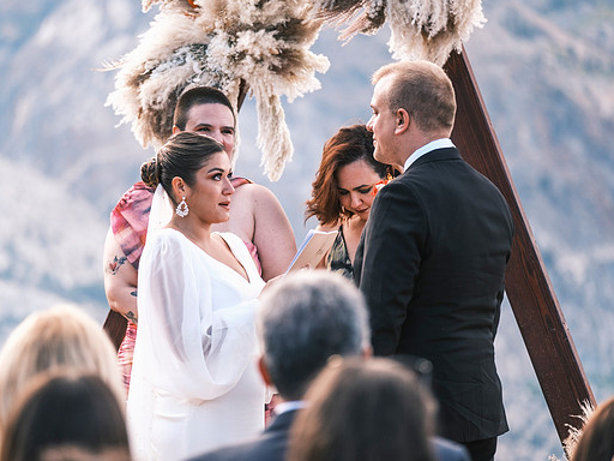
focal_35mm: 220
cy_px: 231
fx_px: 3902
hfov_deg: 9.0
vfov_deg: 6.8
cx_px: 279
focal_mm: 134.4
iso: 400
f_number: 2.8
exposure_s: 1/950
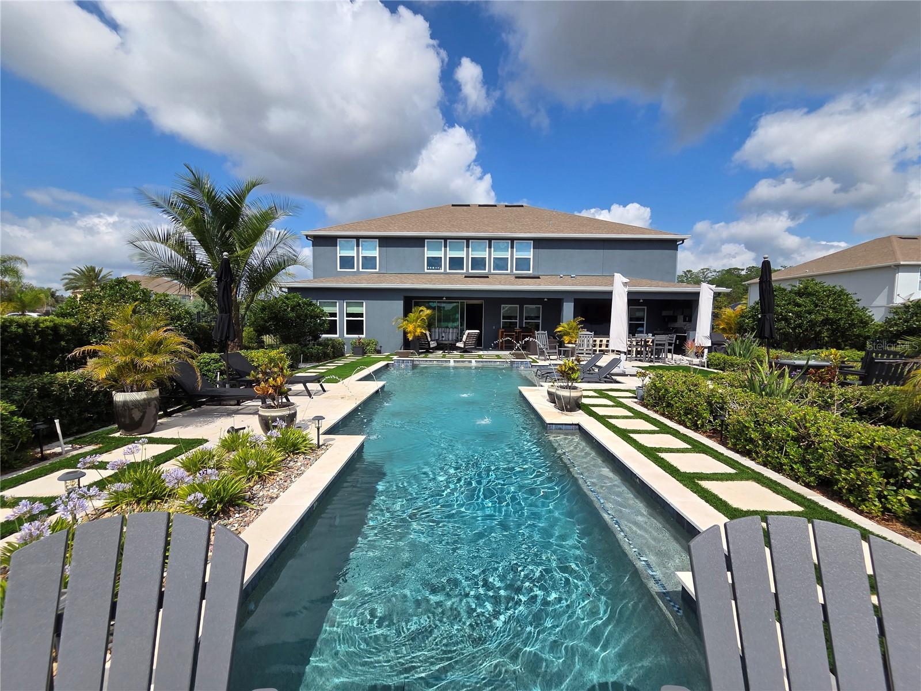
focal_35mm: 13
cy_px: 346
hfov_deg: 106.2
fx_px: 346
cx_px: 460
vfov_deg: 89.9
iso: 50
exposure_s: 1/2701
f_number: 2.2
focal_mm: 2.2
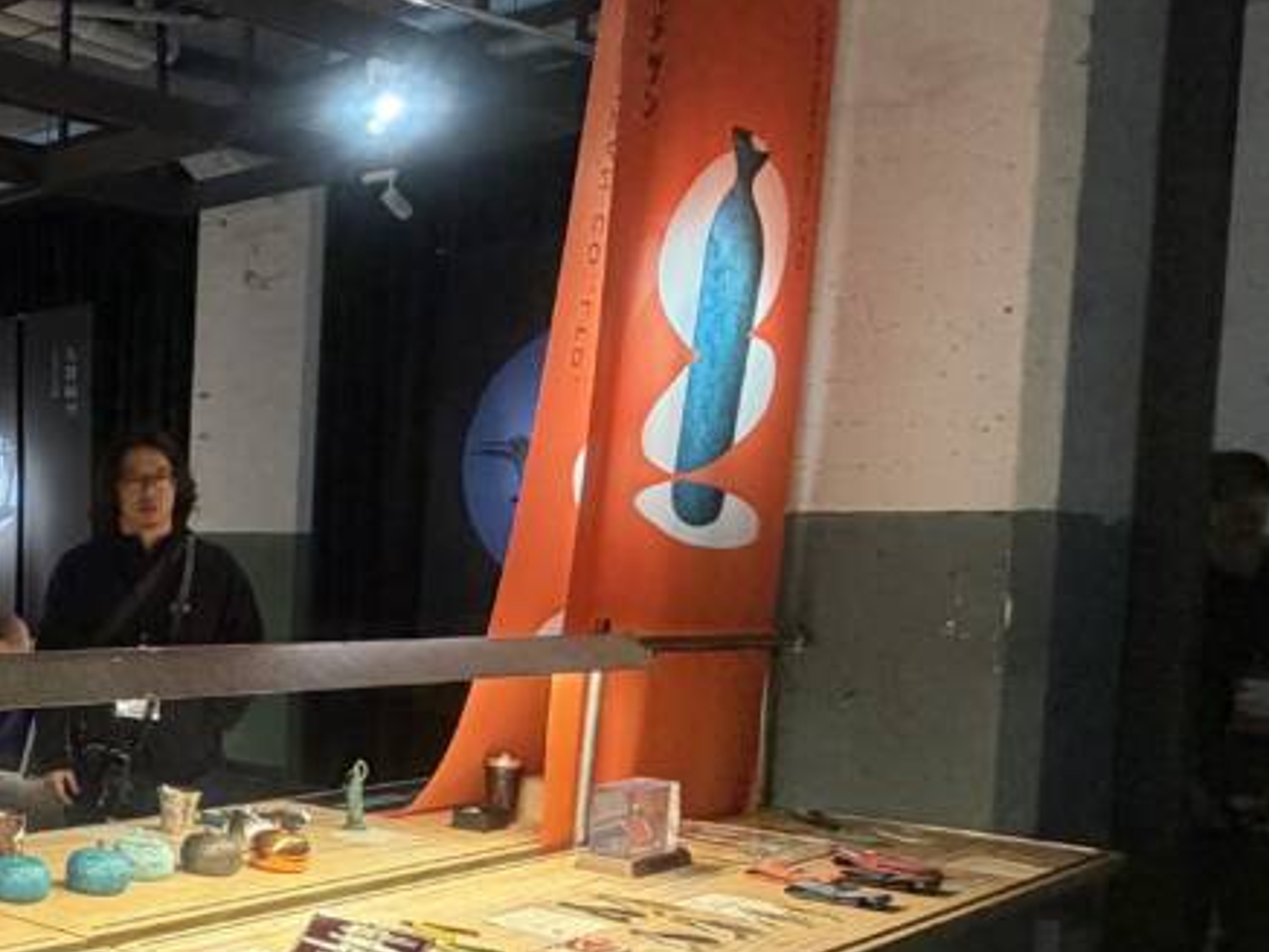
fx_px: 1503
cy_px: 641
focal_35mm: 41
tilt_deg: -3.2
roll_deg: -0.8
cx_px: -378
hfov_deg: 33.5
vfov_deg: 34.8
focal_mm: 2.22
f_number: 2.2
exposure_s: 1/60
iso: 320
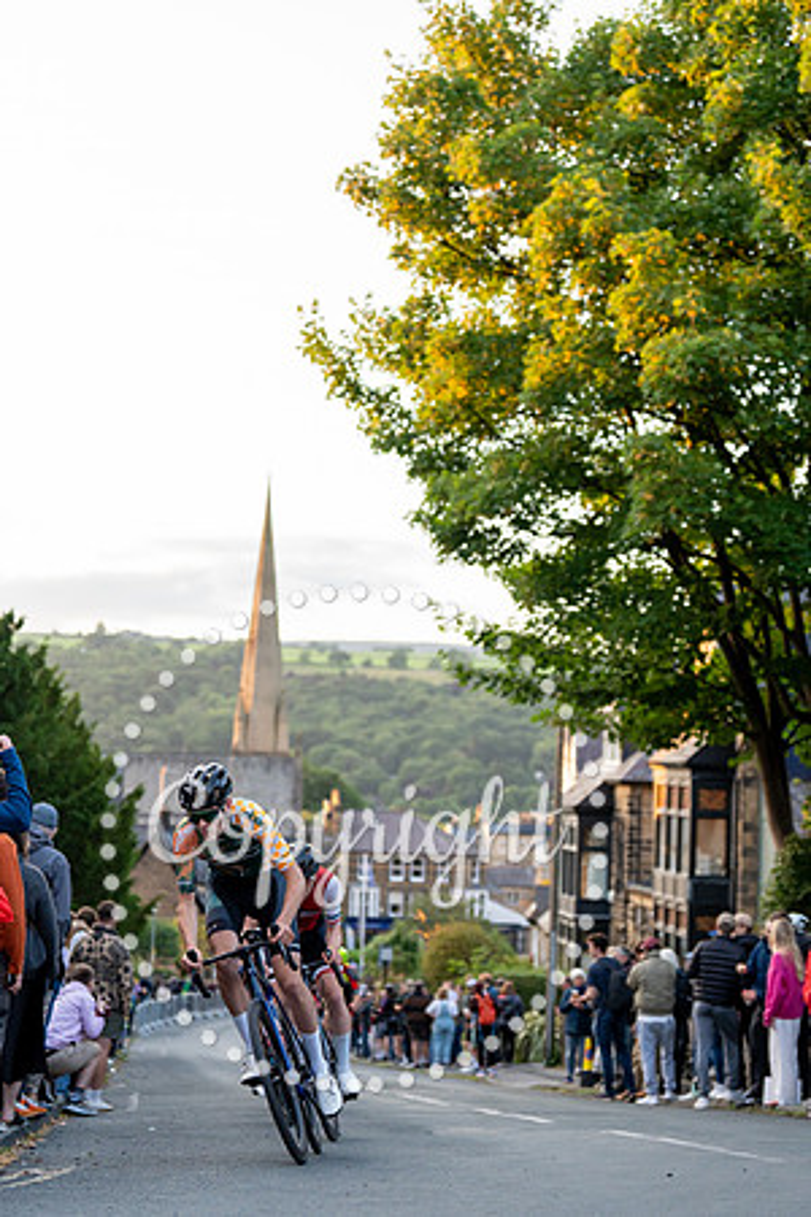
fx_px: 2365
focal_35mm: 70
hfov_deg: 19.5
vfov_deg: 28.8
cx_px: 406
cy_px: 608
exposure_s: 1/1000
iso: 2000
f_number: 2.8
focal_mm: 70
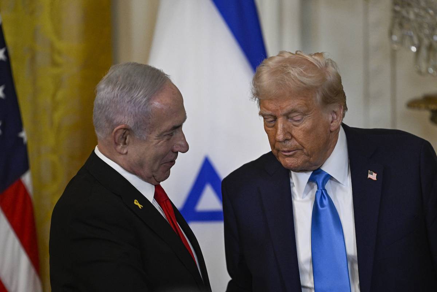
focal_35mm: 400
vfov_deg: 3.4
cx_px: 218
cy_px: 146
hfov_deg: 5.2
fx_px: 4855
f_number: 2.8
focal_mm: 400
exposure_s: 1/320
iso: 2500
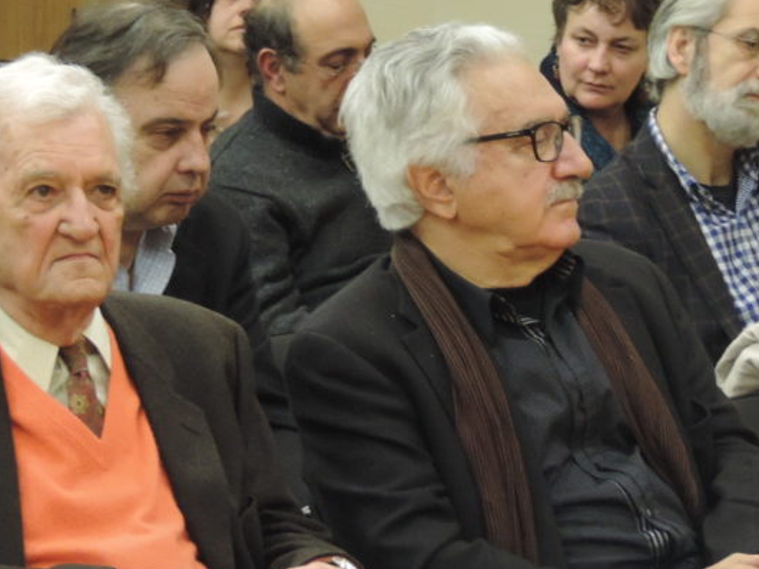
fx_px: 4449
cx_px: 328
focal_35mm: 203
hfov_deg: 9.7
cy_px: 185
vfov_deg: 7.3
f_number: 4.2
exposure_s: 1/25
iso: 800
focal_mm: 18.7
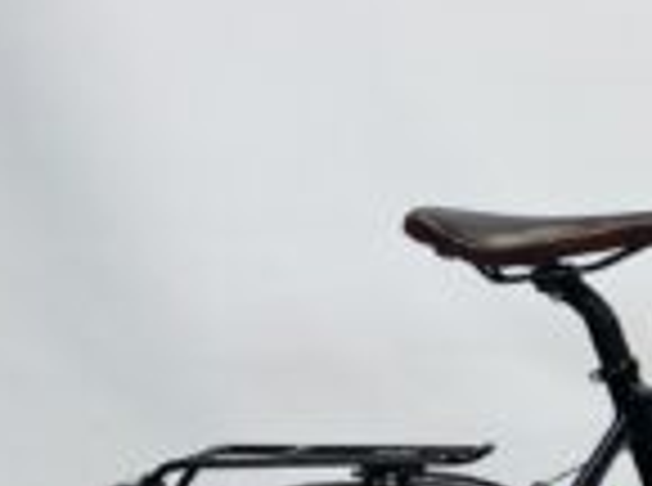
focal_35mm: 81
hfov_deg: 21.2
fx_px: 1522
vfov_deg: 17.6
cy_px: 522
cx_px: 913
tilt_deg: -6.5
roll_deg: -0.5
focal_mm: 4.25
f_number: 1.8
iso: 50
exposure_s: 1/100
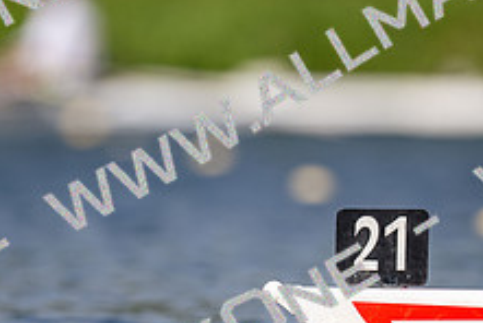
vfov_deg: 0.9
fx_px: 21132
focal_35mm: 1573
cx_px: 315
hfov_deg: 1.3
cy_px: 237
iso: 160
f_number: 4
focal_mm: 600
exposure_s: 1/2500
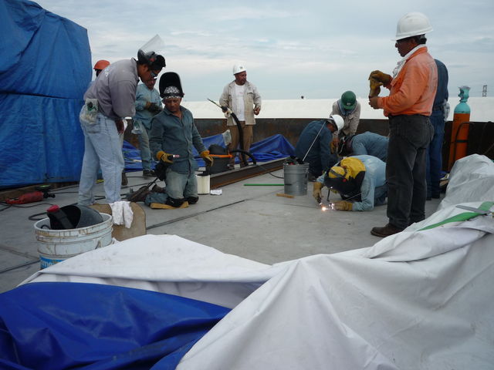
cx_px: 247
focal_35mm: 32
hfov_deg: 56.8
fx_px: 457
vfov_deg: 44.2
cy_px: 185
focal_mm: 5.2
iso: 100
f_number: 5
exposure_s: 1/400
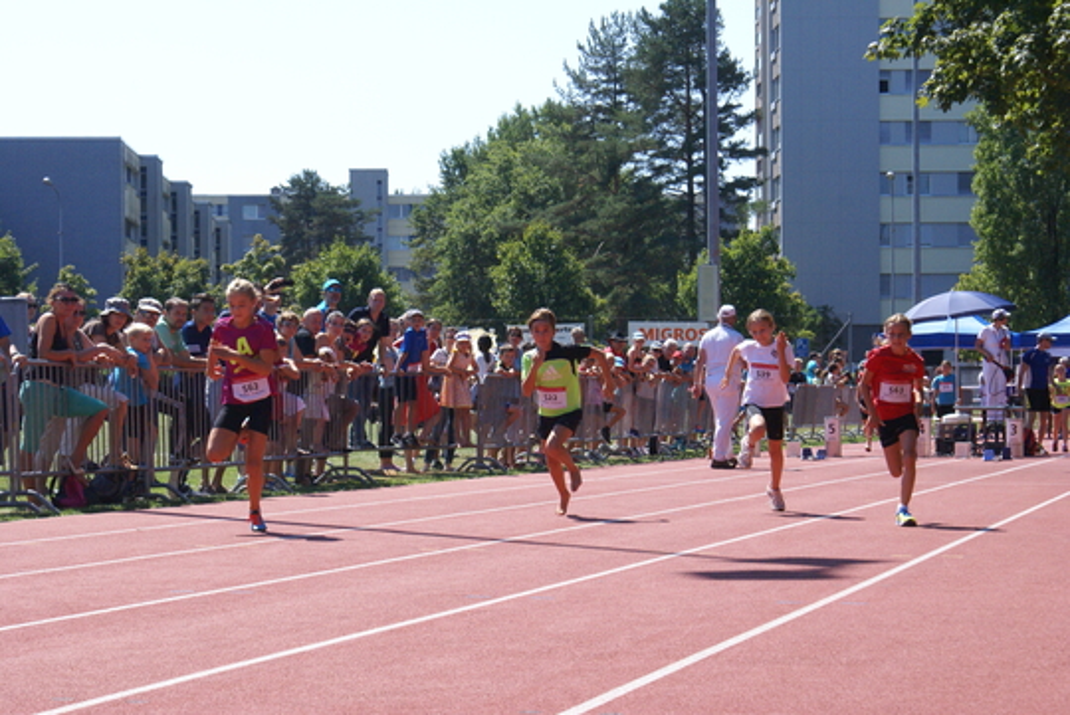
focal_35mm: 105
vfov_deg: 13.1
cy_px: 358
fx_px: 3123
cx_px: 535
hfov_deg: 19.4
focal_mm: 70
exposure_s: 1/800
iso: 800
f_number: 10
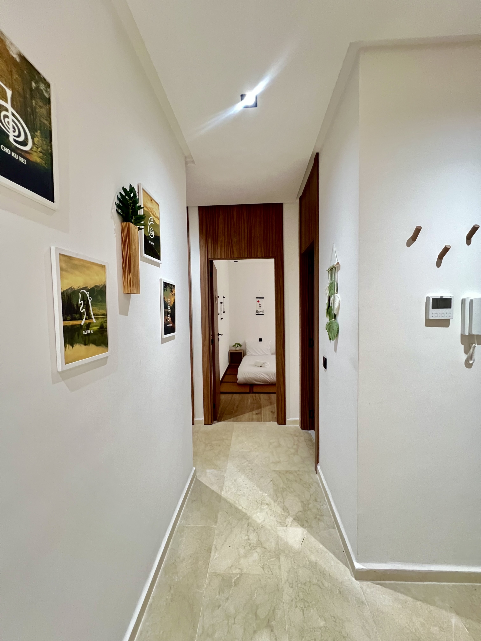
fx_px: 241
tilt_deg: -1.7
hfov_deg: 89.9
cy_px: 320
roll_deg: +1.6
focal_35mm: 13
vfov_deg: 106.2
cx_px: 240
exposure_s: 1/50
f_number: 1.8
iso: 400
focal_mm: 1.57
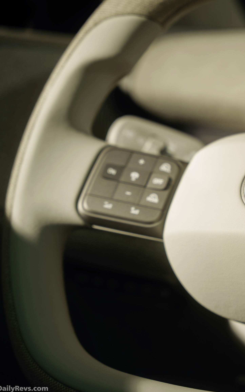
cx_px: 270
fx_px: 1154
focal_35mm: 108
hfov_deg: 11.9
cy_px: 197
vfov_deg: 19.3
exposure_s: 1/125
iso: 50
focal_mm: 70
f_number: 3.2
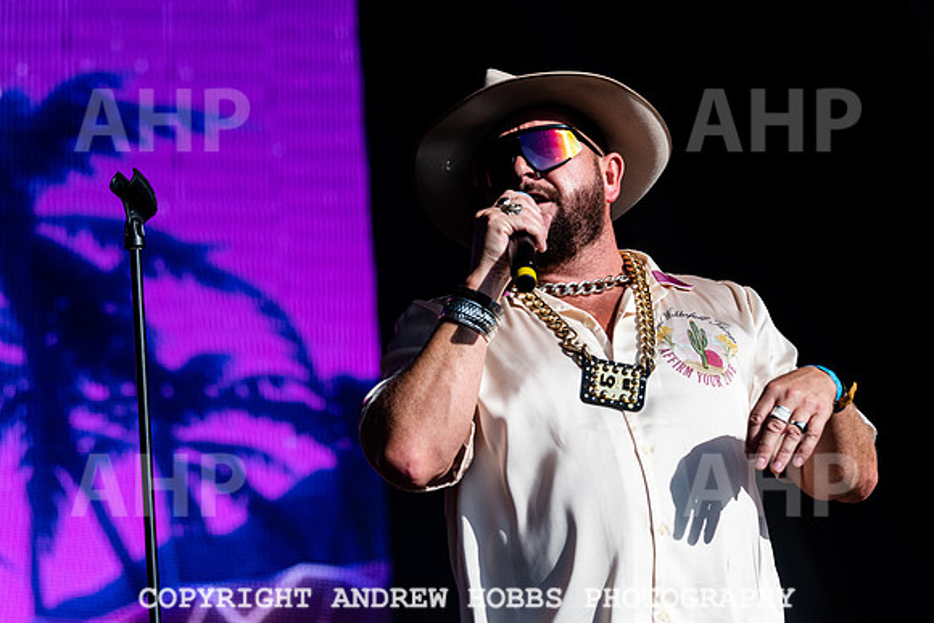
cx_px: 555
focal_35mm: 159
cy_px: 253
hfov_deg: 12.9
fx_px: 4130
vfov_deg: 8.6
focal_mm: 130
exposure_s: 1/6400
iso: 640
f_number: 4
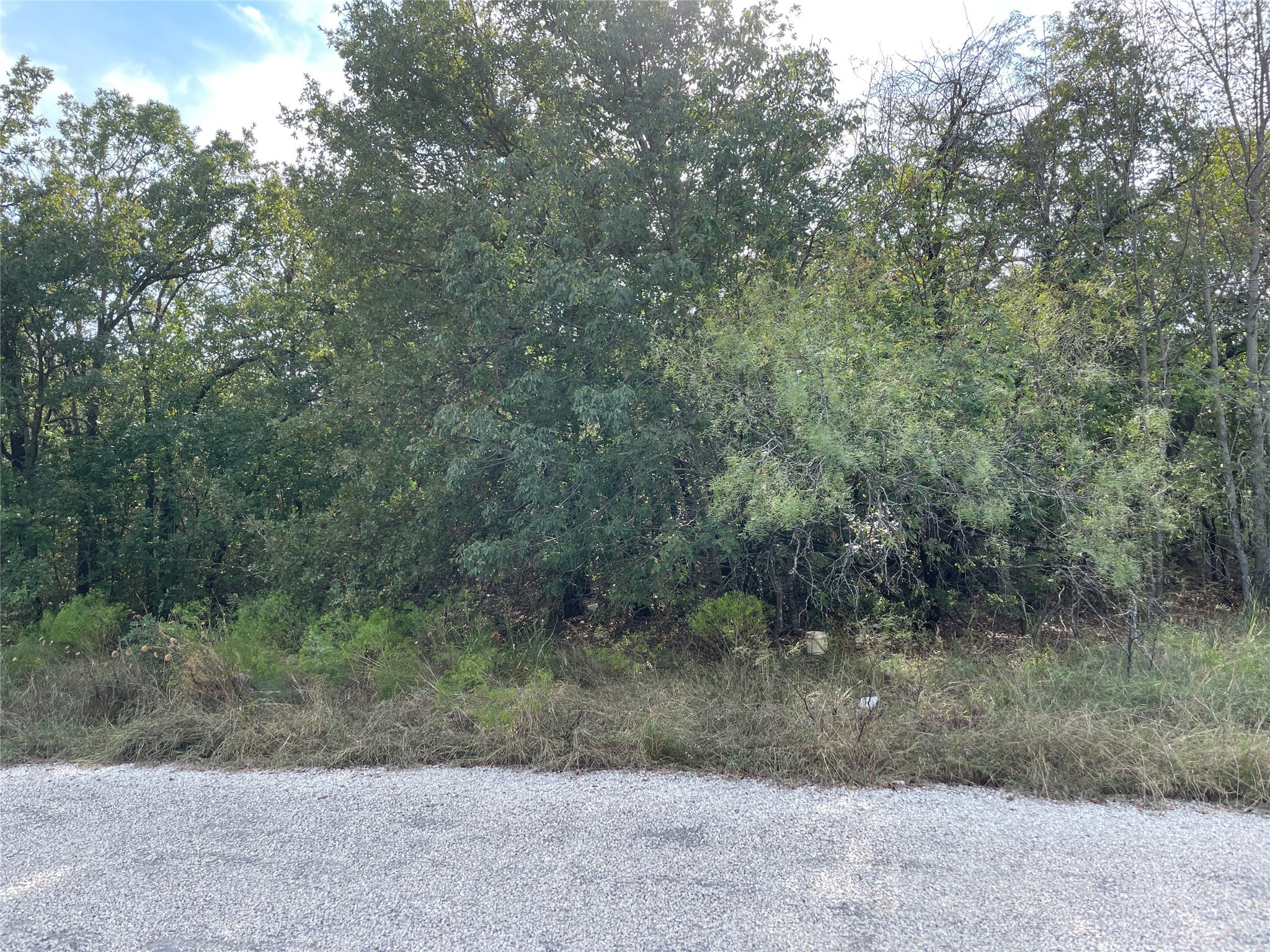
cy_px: 476
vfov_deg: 53.1
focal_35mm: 26
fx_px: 954
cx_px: 635
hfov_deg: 67.3
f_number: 1.6
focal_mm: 4.2
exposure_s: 1/725
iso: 32
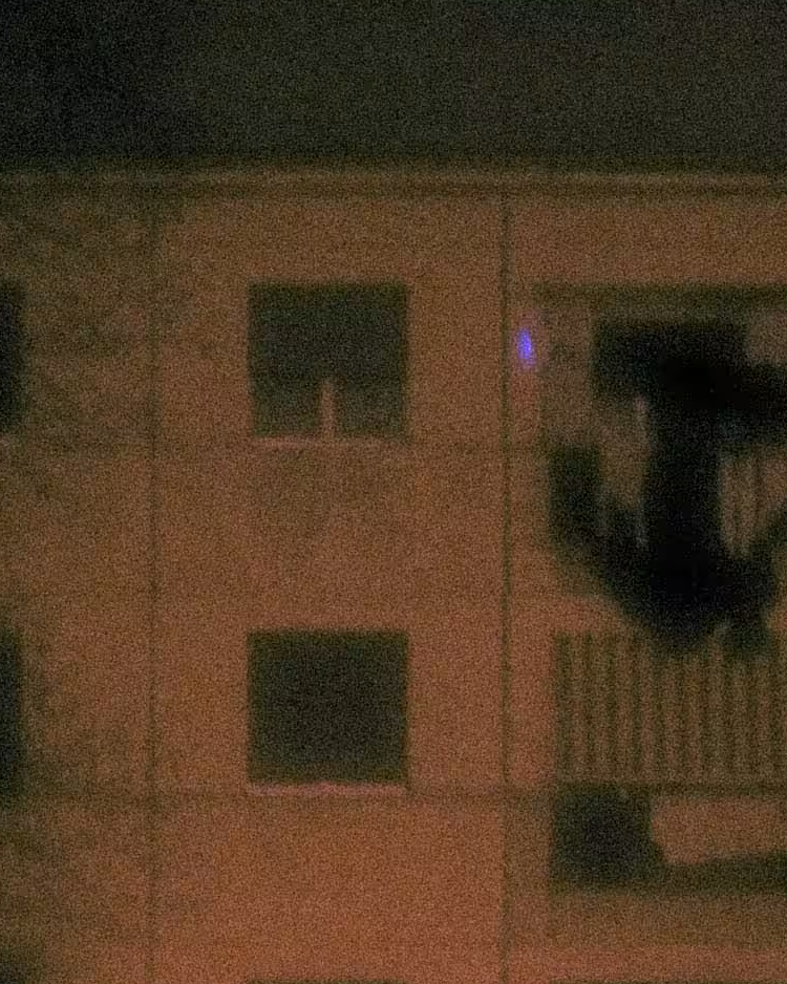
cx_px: -454
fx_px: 4485
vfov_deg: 12.2
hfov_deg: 9.7
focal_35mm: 154
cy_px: 1206
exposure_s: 1/2
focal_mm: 24
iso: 400
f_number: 5.6
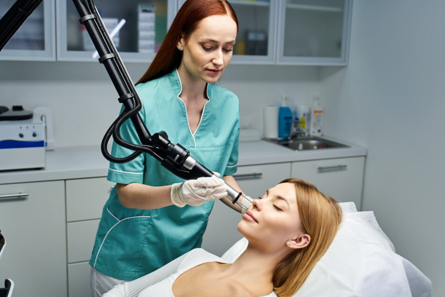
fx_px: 495
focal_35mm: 40
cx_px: 228
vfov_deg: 33.4
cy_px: 145
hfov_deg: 48.4
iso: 125
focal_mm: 37
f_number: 2.8
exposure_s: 1/320
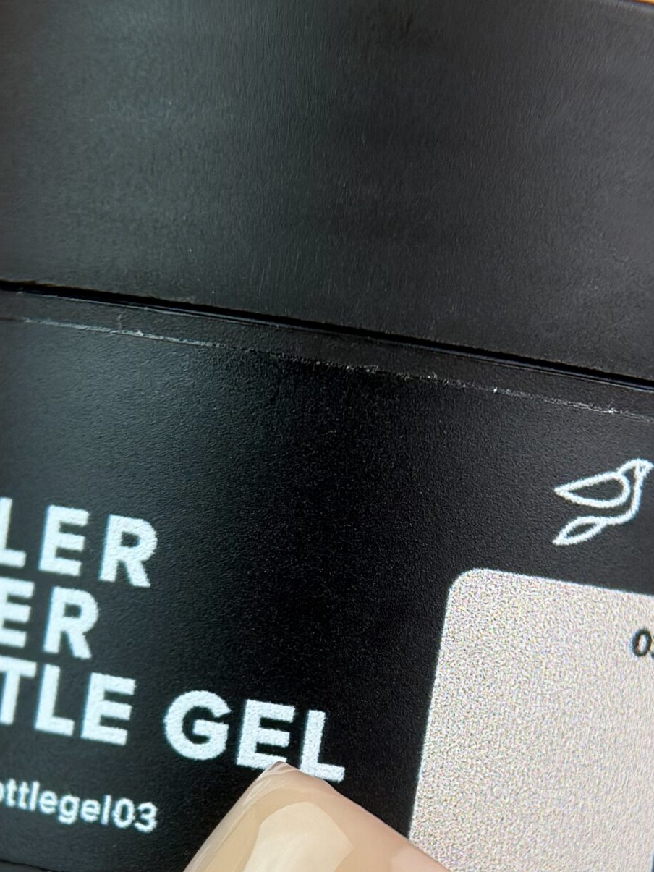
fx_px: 2569
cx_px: 262
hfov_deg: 14.5
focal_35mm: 102
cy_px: 718
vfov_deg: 19.0
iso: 80
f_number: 1.8
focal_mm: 6.86
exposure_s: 1/600
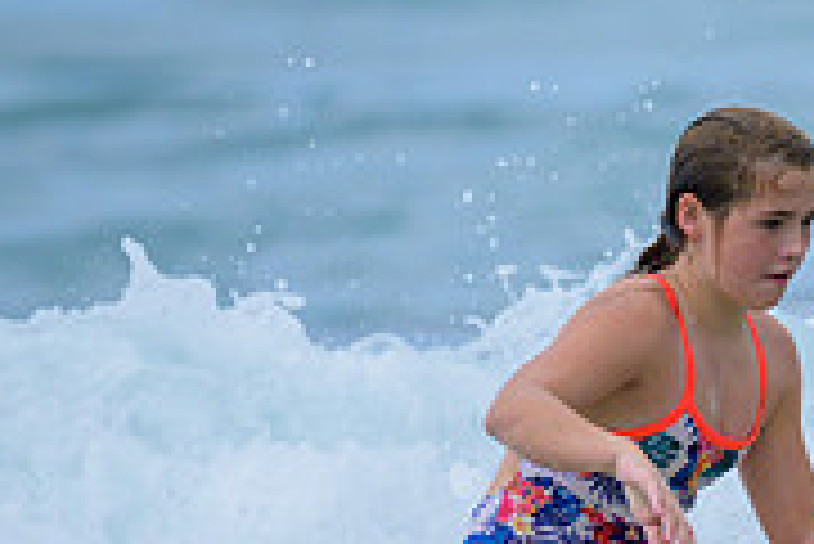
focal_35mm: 2559
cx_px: 998
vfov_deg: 0.5
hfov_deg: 0.8
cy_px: 731
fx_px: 57907
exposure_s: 1/2000
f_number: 6.3
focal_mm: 800
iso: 280
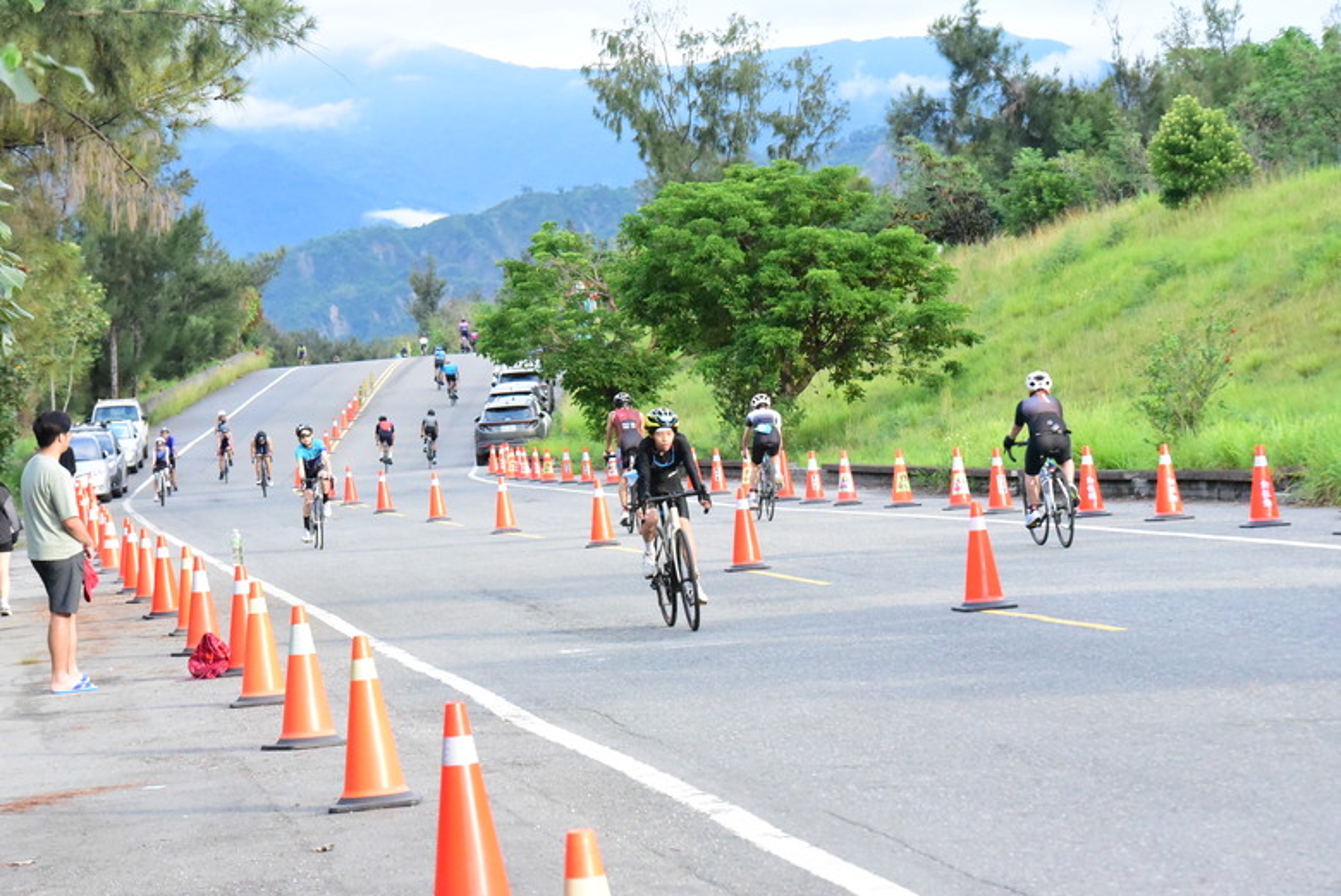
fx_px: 5031
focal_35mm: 135
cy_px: 448
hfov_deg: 15.2
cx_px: 670
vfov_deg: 10.2
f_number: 11
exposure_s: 1/2000
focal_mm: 135
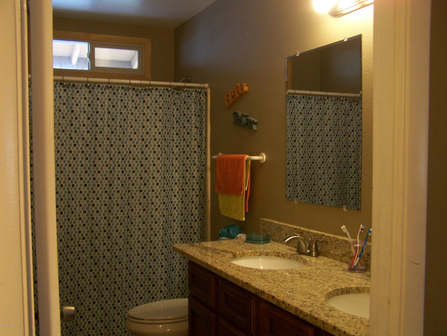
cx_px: 224
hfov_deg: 48.9
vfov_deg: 37.8
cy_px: 168
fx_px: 491
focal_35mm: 38
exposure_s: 1/8
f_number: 2.8
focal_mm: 6.3
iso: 160
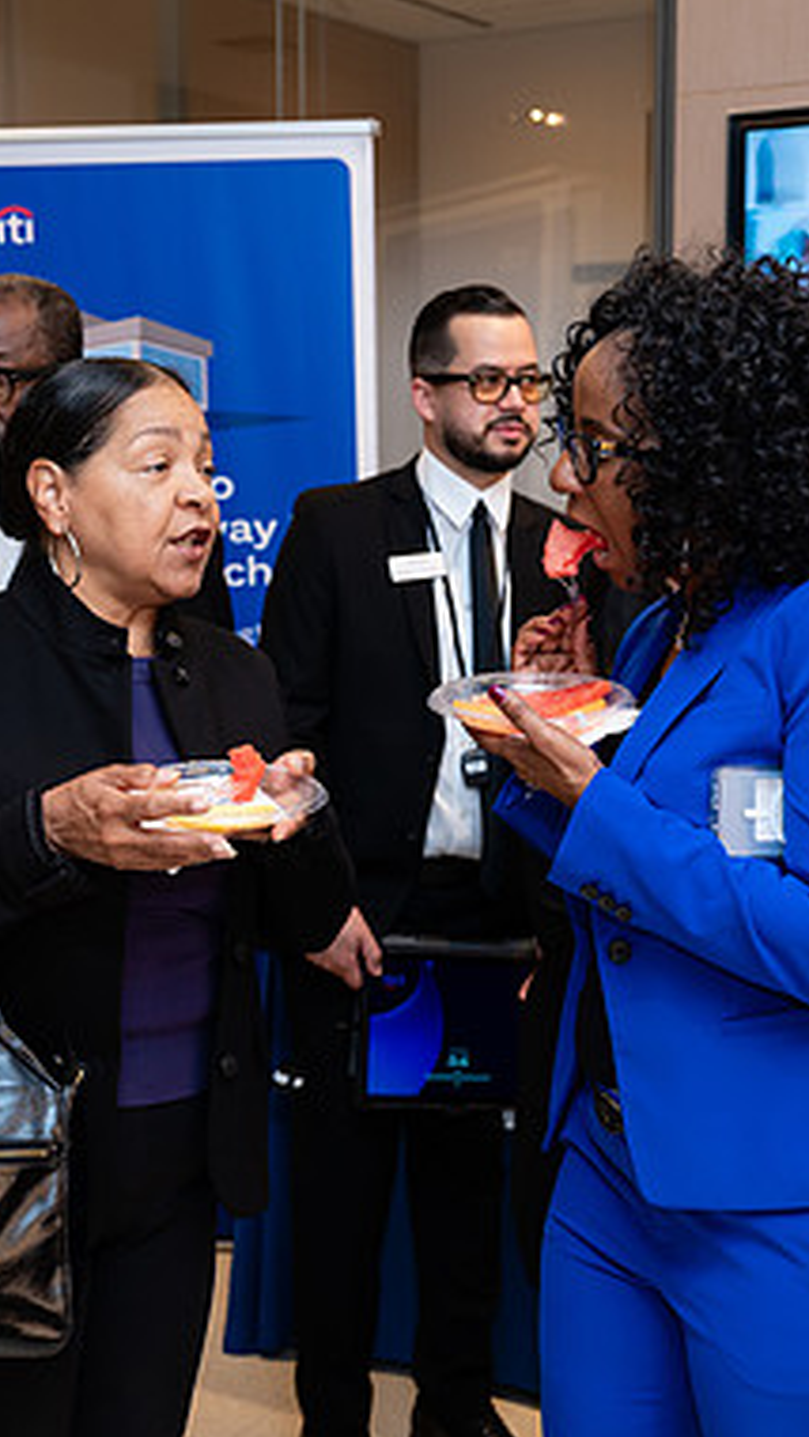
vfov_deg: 37.2
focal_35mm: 56
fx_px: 2134
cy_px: 722
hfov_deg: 21.5
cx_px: 397
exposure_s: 1/160
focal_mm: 35
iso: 400
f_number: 4
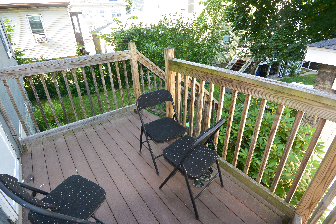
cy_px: 112
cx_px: 168
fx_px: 168
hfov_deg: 90.0
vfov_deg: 67.4
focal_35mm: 18
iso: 160
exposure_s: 1/125
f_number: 3.5
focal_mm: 6.7
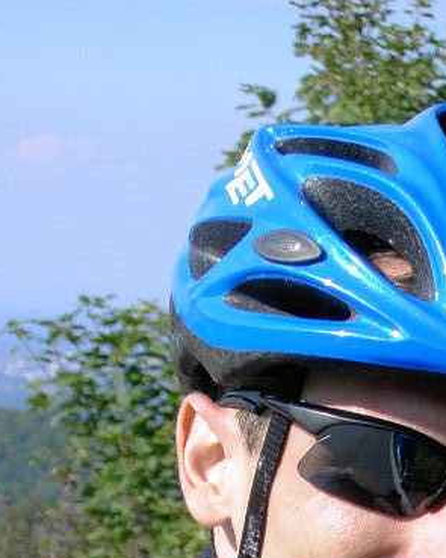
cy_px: 603
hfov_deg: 7.0
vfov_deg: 8.6
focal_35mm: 222
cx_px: 349
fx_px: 3664
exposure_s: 1/400
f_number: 5.6
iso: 100
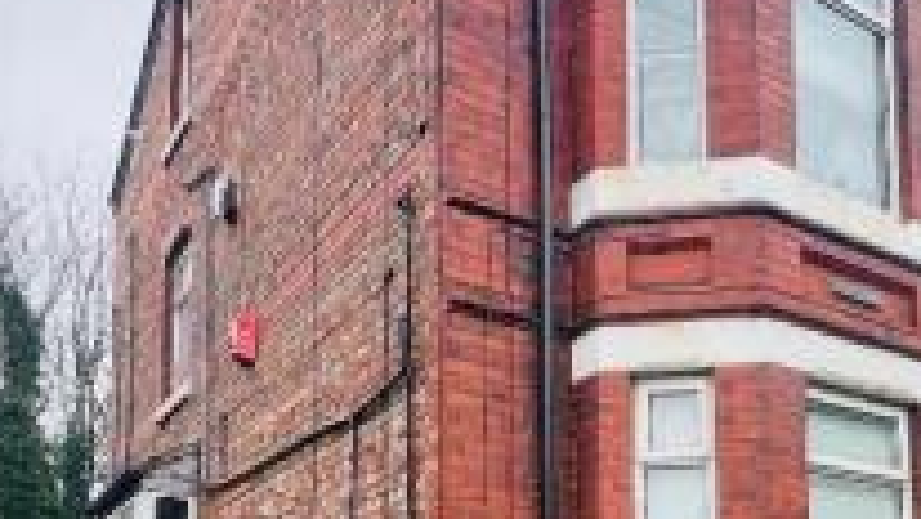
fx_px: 977
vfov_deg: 26.4
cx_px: 700
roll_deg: +0.7
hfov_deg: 48.4
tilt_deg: +4.2
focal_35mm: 40
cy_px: 624
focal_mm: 1.57
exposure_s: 1/99
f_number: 1.8
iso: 32
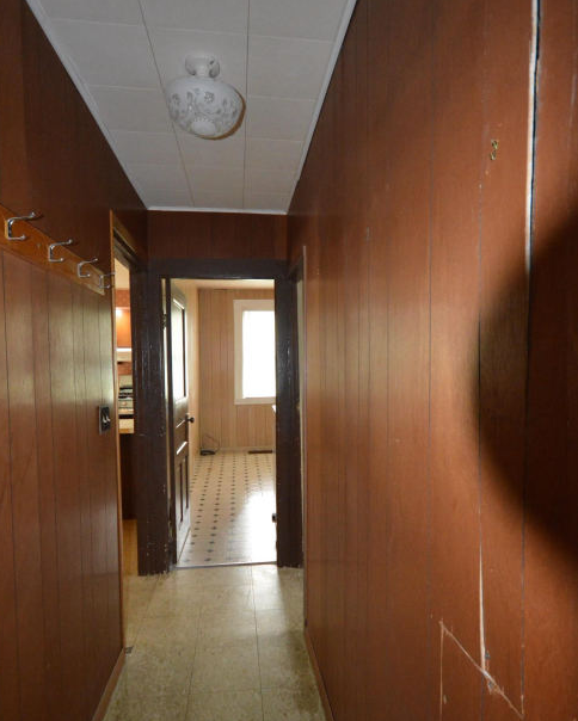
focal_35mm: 21
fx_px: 449
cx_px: 283
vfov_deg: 77.5
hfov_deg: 65.6
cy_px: 389
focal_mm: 12
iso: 2800
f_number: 4.5
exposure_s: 1/60
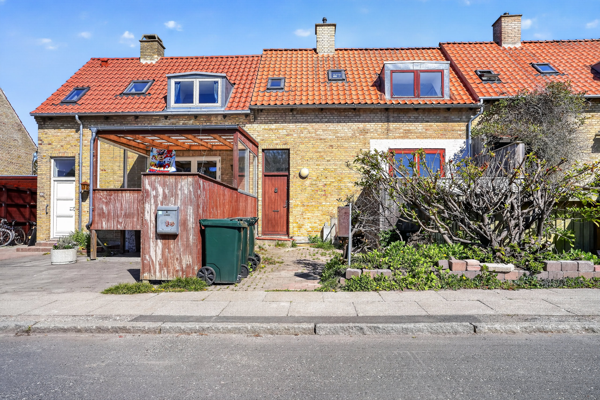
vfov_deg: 57.2
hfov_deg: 78.6
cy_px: 200
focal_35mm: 22
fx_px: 367
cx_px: 300
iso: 320
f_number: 8
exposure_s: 1/125
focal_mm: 22
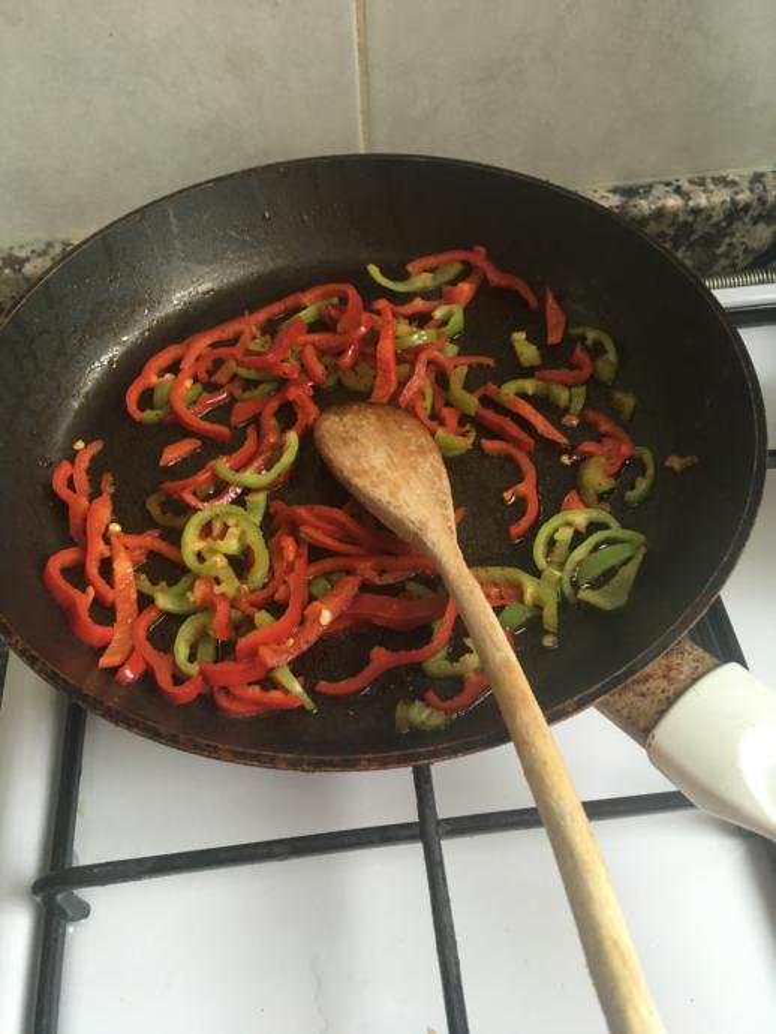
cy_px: 517
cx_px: 388
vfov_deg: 61.6
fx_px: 866
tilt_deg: -54.4
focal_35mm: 29
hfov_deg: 48.3
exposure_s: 1/33
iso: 160
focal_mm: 4.15
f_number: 2.2
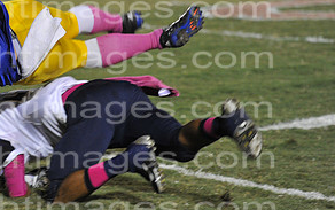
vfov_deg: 5.0
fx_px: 2403
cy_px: 85
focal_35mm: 263
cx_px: 16
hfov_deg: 7.9
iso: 3200
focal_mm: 130
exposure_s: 1/400
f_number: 3.2
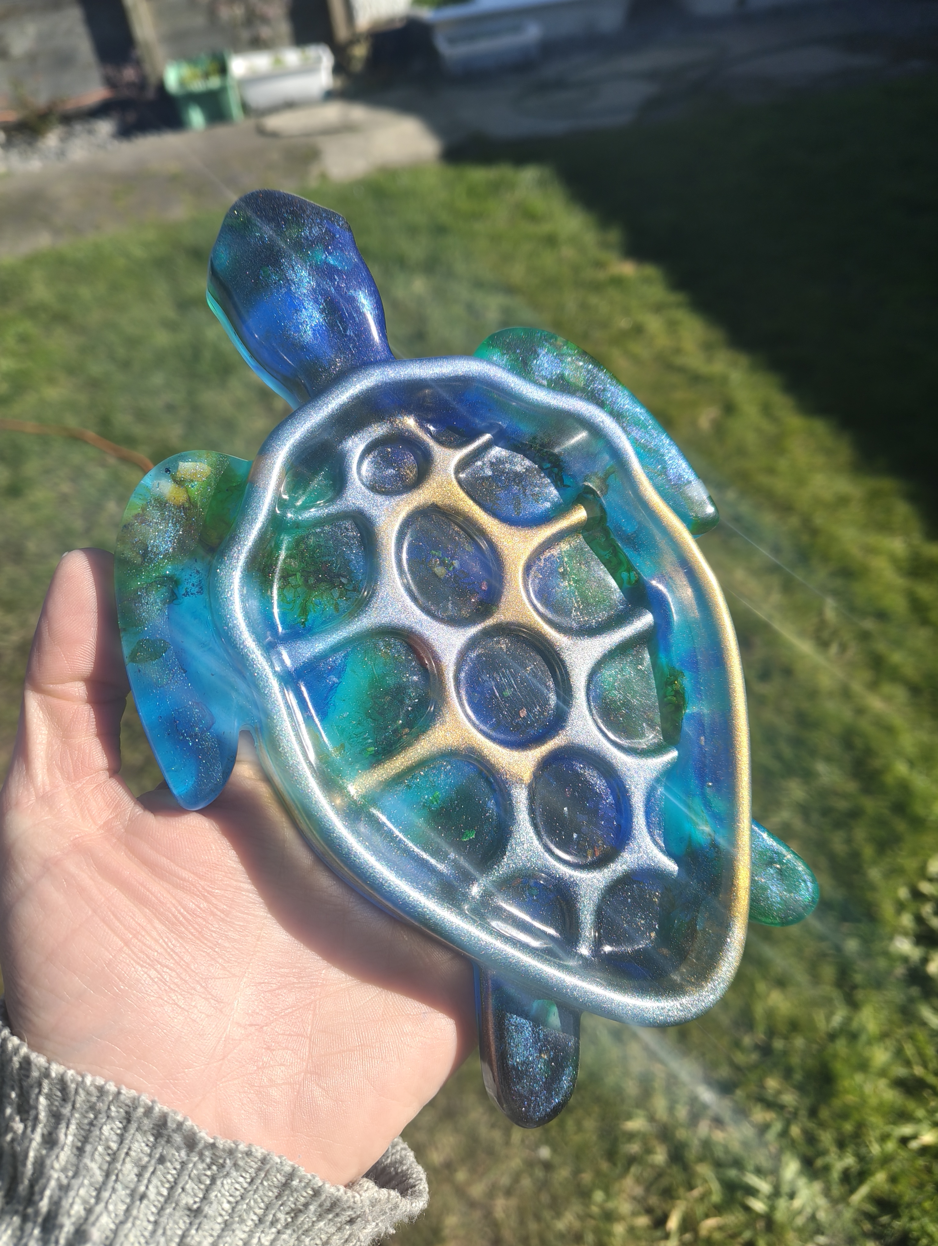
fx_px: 865
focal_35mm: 24
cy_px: 623
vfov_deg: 71.5
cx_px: 469
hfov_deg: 56.9
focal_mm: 5.56
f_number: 1.88
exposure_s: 1/794
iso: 50
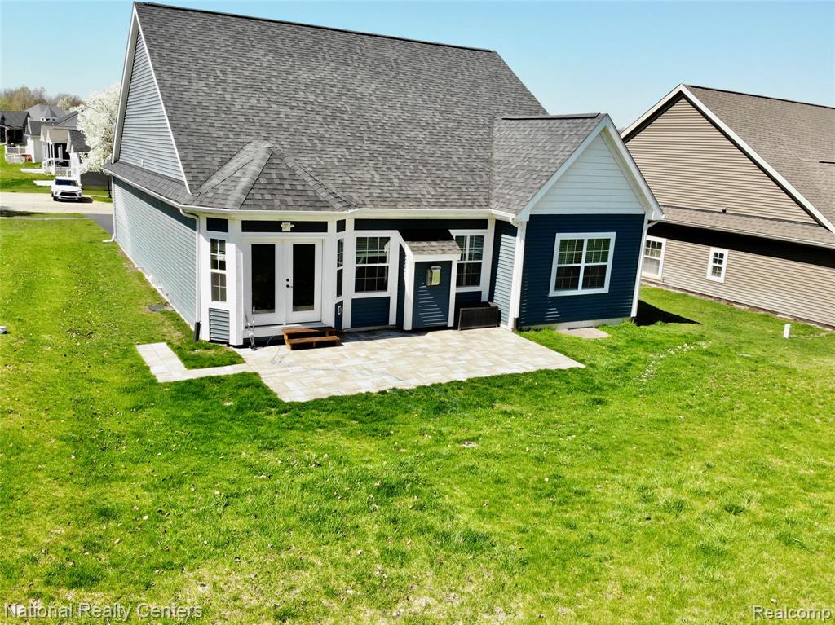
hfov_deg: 71.6
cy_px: 312
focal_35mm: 24
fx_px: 579
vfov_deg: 56.8
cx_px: 418
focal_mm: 4.5
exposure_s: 1/555
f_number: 2.8
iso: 105
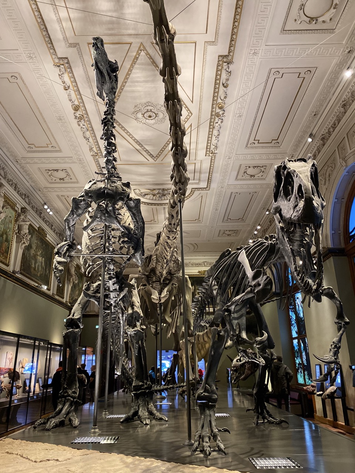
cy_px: 236
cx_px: 178
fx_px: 356
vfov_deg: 67.3
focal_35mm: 26
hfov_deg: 53.1
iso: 500
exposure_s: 1/31
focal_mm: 4.25
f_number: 1.8
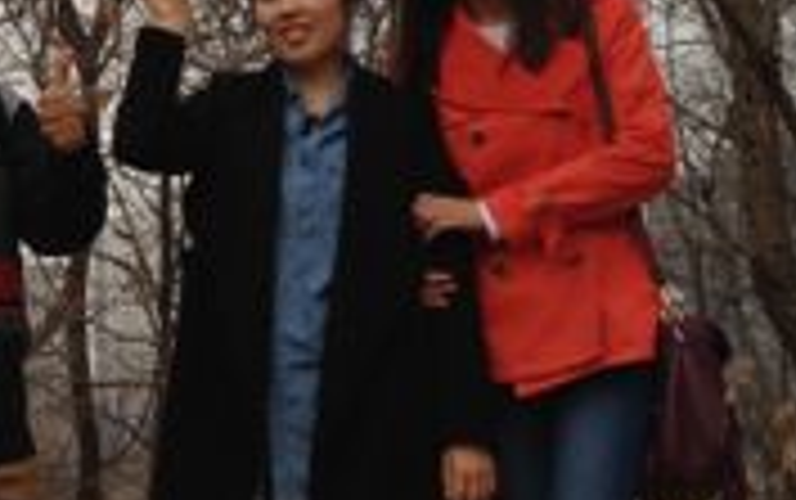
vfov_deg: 9.8
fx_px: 2910
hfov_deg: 15.1
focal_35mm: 134
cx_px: -108
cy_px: 95
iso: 50
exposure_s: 1/260
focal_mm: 4.28
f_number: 2.4
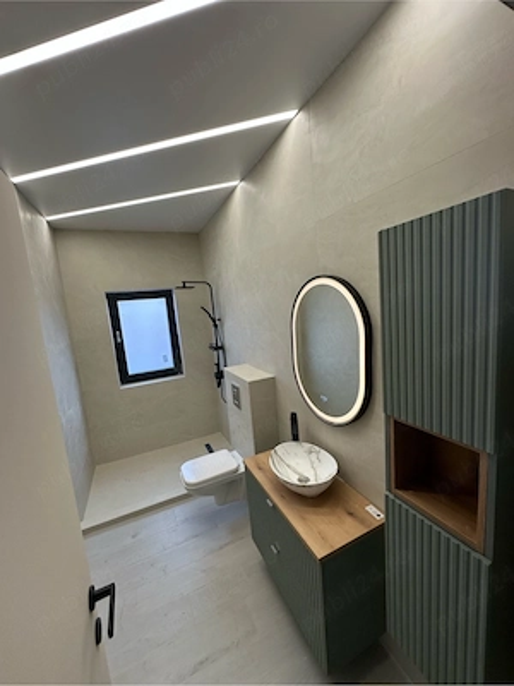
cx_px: 257
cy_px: 343
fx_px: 277
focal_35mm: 14
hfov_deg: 85.7
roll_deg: +3.8
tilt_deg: -7.4
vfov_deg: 102.1
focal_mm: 2.22
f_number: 2.2
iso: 100
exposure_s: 1/99
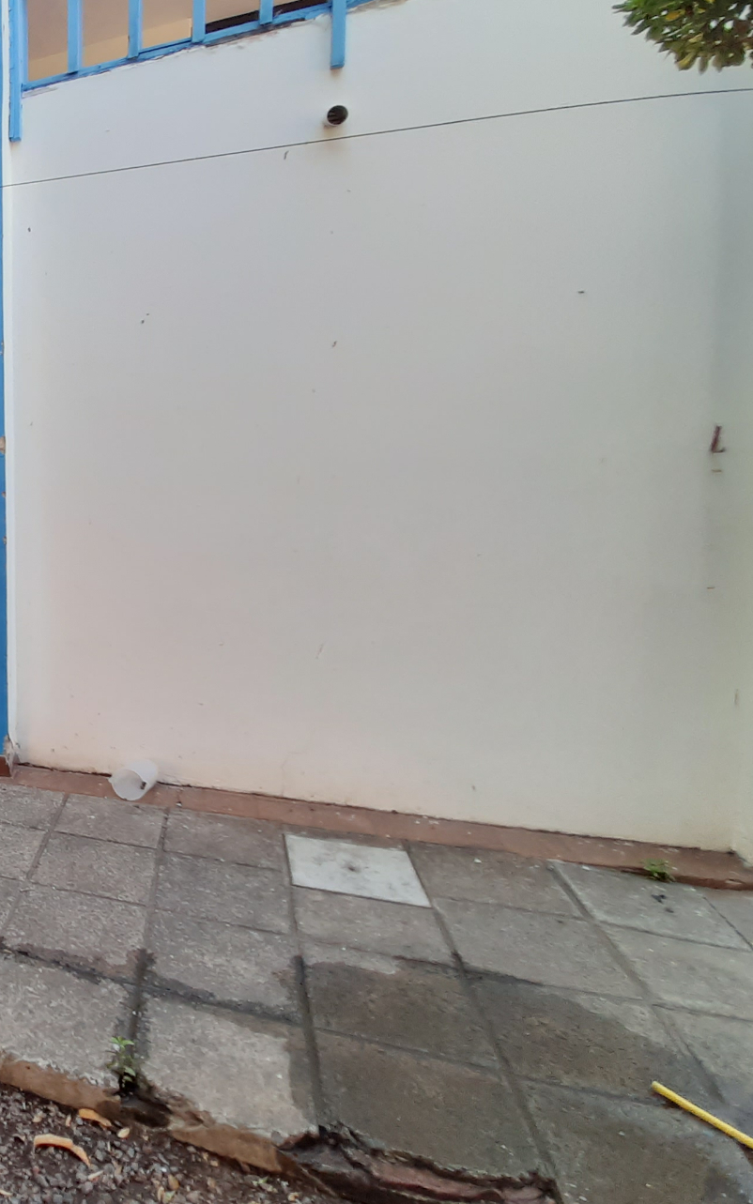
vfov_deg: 79.6
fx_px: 722
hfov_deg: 39.3
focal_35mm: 22
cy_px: 566
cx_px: -157
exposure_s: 1/100
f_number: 2.2
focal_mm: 1.42
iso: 50
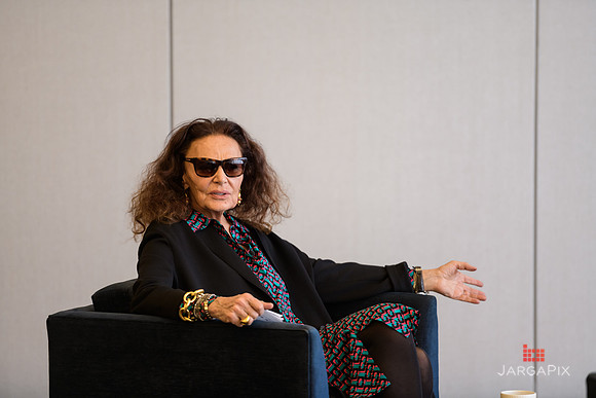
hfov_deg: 10.3
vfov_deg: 6.9
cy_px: 199
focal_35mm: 200
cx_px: 298
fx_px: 3312
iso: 800
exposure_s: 1/200
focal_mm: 200
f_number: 3.2
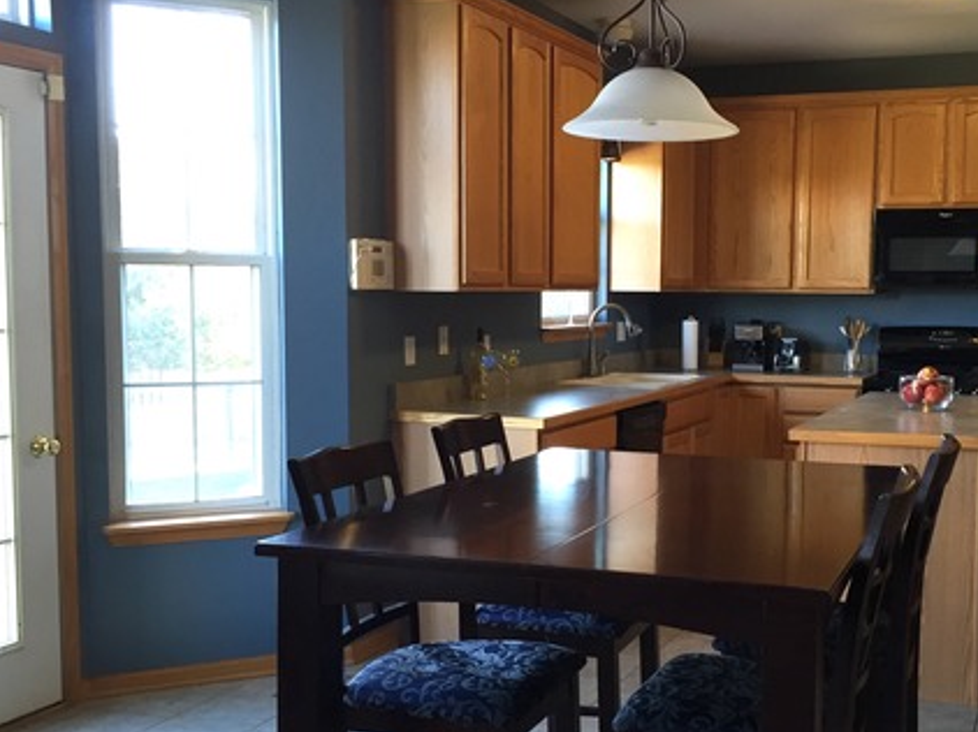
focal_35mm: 44
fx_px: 1242
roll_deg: -0.2
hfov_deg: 42.5
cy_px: 419
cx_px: 628
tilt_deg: -6.4
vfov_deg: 32.8
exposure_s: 1/30
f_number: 2.2
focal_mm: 4.15
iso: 64
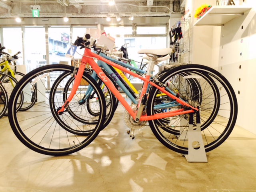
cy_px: 96
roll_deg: +0.5
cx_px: 128
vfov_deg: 48.2
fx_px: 214
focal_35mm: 29
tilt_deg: -6.1
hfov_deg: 61.7
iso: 40
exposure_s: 1/30
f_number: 2.2
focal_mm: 4.15
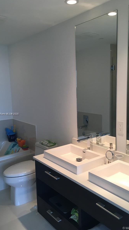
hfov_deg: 36.6
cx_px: 70
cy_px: 114
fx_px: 195
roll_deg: +3.7
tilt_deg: -8.3
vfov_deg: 61.0
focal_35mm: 32
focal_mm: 4.15
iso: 32
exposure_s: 1/30
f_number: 2.2
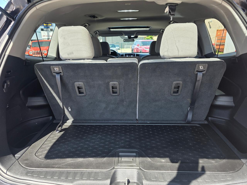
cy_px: 92
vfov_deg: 58.9
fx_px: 164
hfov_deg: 73.9
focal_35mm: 23
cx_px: 124
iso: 32
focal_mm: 6.3
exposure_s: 1/180
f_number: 1.7
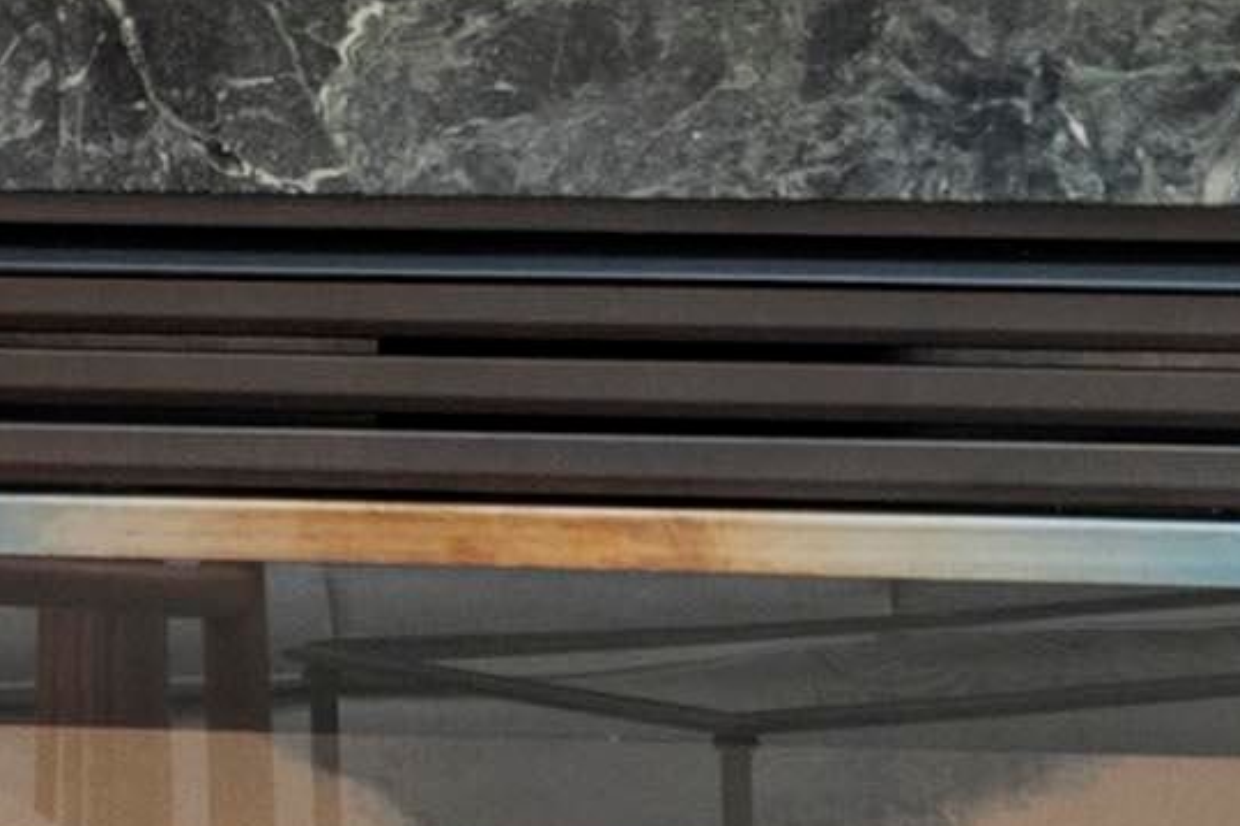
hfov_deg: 8.5
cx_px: 568
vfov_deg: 5.6
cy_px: -469
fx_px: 8298
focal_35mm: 241
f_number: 8
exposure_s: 1/2.5
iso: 320
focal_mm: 22
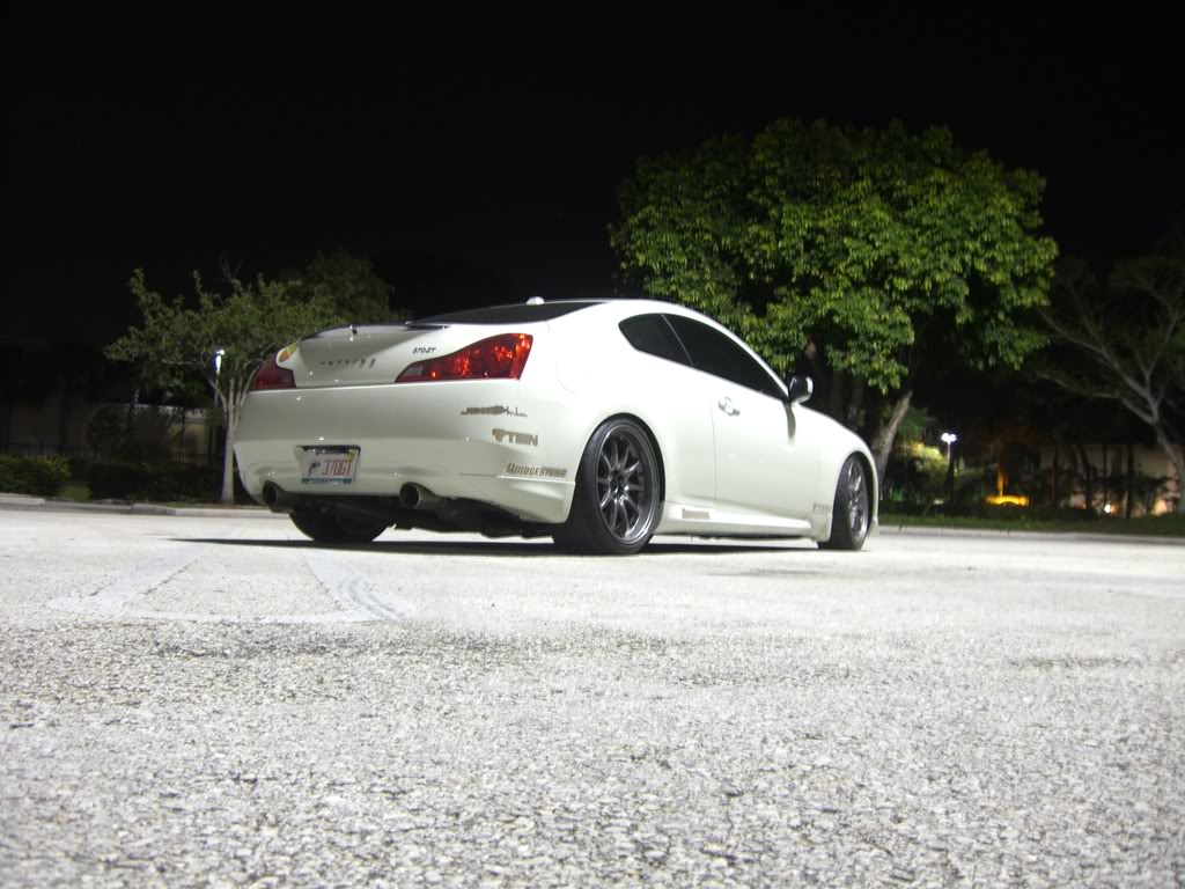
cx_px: 592
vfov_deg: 37.7
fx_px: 1301
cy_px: 444
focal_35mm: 38
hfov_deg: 49.0
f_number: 2.7
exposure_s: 1/2
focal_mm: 6.2
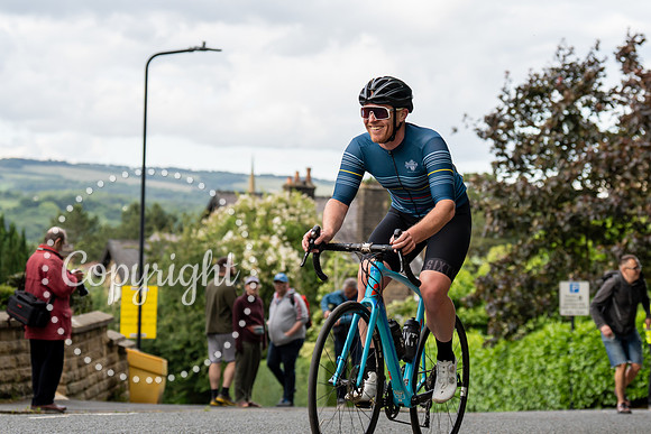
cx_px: 369
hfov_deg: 19.2
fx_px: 1921
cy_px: 127
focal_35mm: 106
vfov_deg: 12.9
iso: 400
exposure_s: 1/800
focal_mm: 75
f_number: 3.5
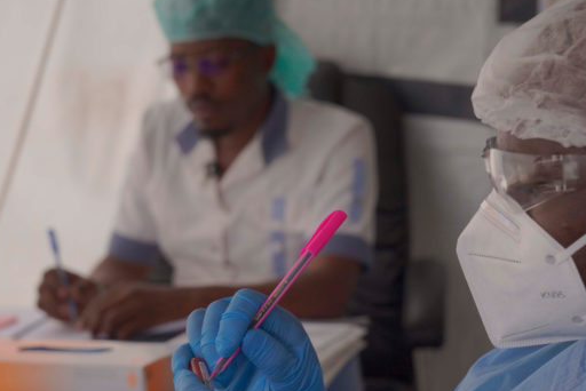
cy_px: 291
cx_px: 357
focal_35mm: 98
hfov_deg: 20.8
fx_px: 1596
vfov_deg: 13.9
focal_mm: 49
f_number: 4
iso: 320
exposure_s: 1/320
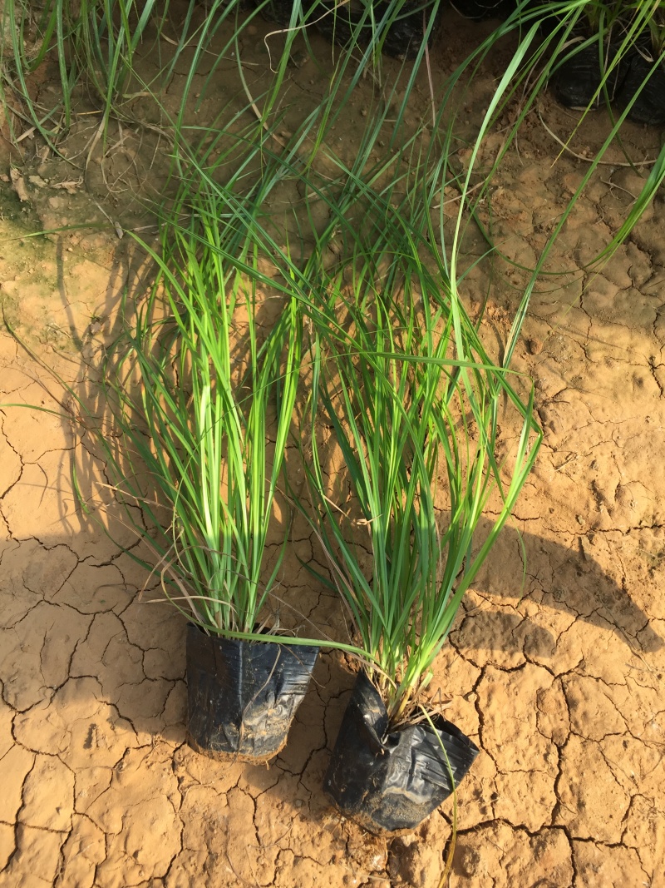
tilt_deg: -72.2
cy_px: 444
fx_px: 743
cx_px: 332
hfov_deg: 48.2
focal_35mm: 29
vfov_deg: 61.7
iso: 32
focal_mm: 4.15
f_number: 2.2
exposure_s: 1/514
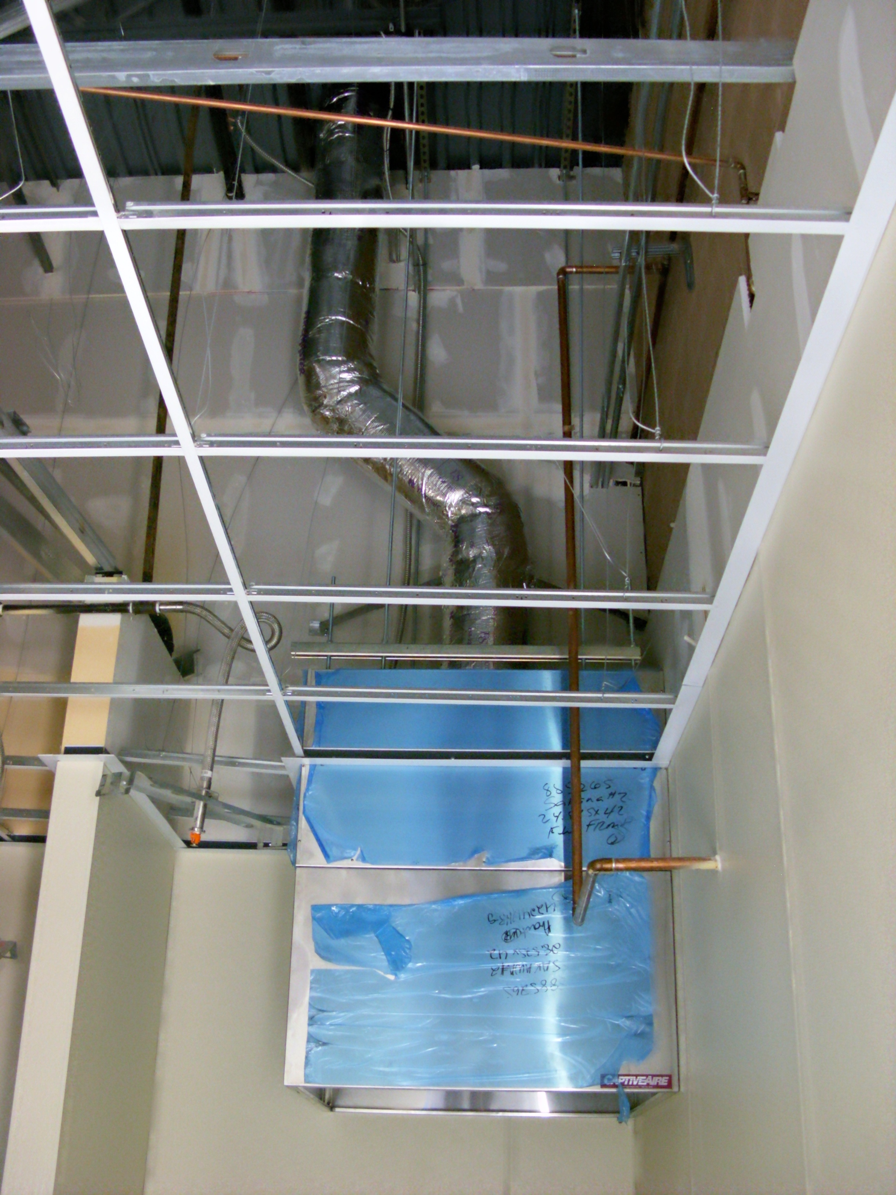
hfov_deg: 37.7
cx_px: 448
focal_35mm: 38
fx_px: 1311
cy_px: 598
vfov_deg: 49.0
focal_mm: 6.3
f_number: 2.8
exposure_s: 1/12
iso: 300
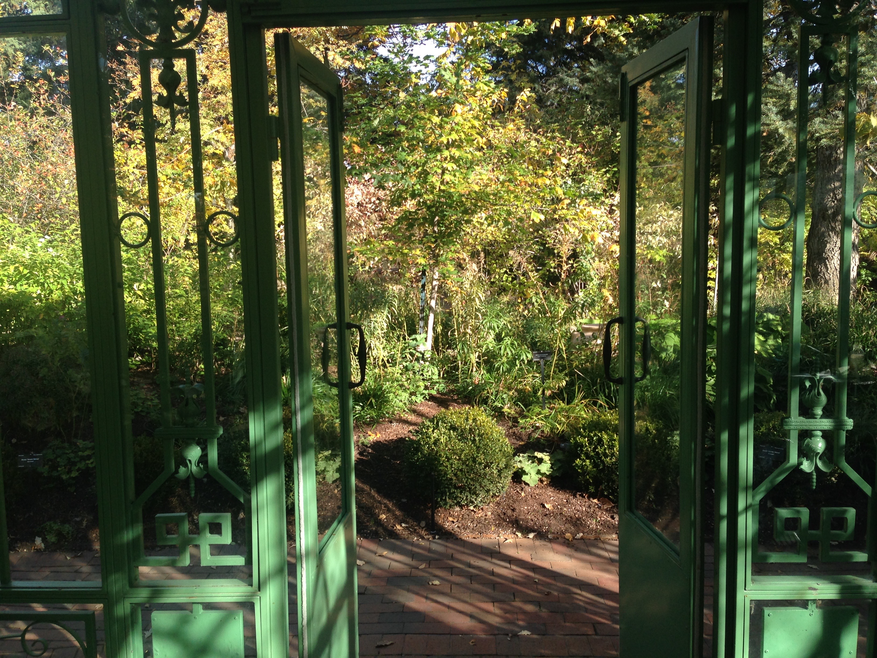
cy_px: 329
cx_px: 438
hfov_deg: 55.4
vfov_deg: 42.9
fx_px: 836
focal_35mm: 33
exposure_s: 1/294
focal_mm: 4.12
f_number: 2.4
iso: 50
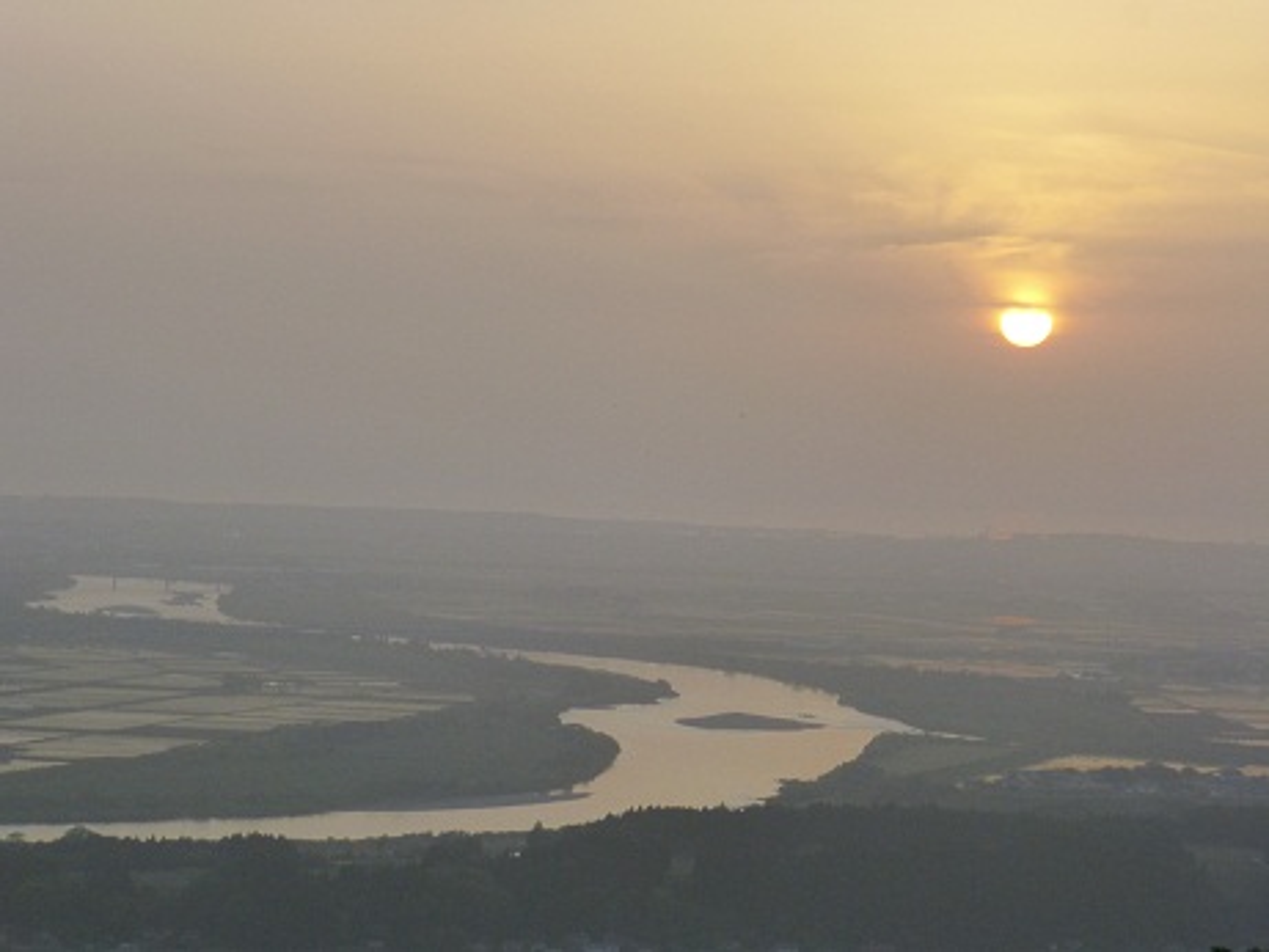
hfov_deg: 13.5
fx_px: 5354
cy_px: 476
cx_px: 634
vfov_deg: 10.2
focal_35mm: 146
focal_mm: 23.7
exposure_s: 1/200
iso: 200
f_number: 5.8
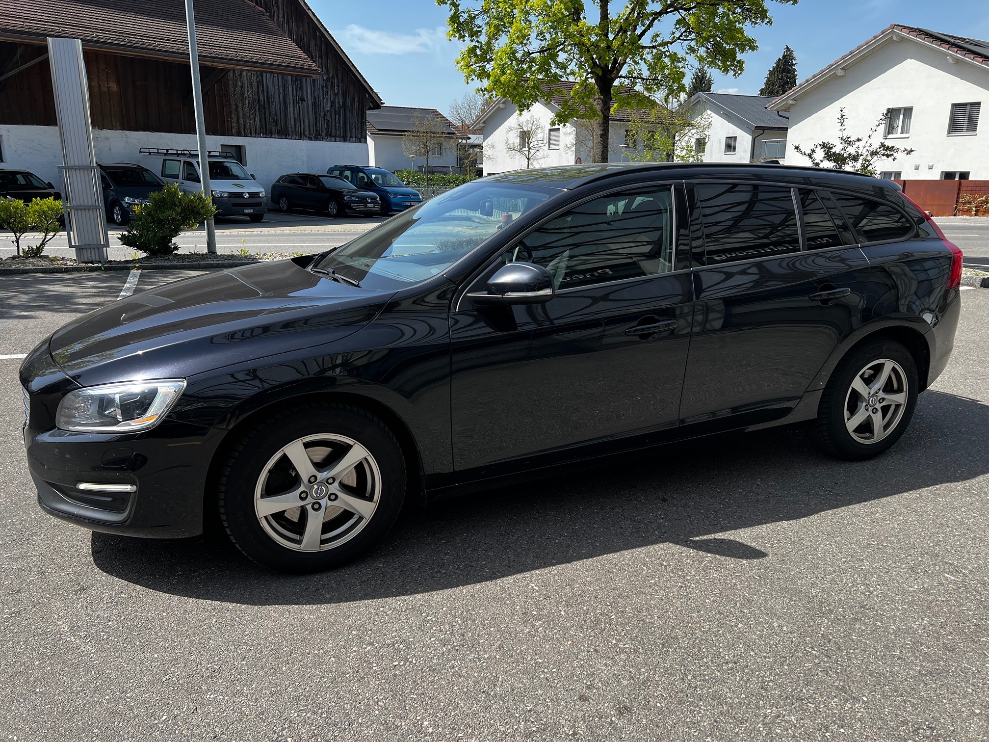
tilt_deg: -15.0
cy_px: 371
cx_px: 494
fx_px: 743
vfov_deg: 53.1
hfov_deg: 67.3
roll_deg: -0.6
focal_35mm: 26
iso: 50
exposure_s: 1/1575
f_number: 1.5
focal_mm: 5.7
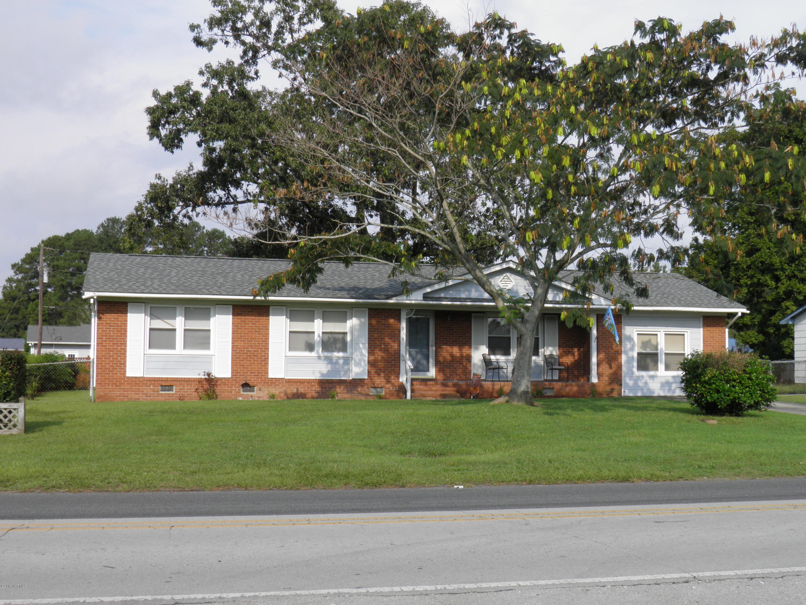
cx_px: 403
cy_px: 302
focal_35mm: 44
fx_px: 1024
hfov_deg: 42.9
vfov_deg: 32.9
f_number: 6
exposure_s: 1/250
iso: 50
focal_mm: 7.9
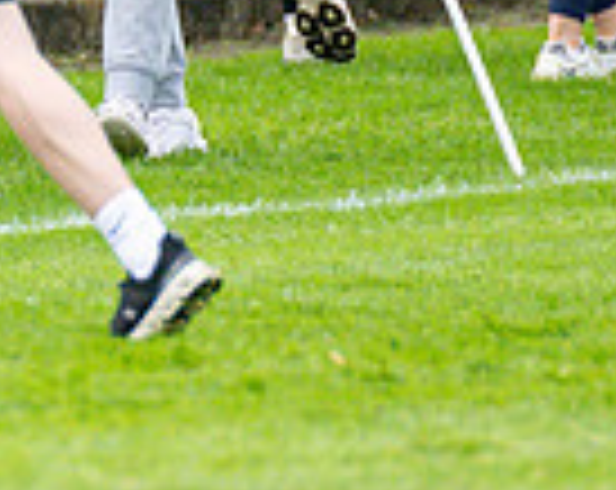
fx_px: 32546
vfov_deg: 0.9
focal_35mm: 1789
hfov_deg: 1.1
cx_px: -571
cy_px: -310
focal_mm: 300
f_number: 2.8
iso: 1800
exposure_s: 1/6400
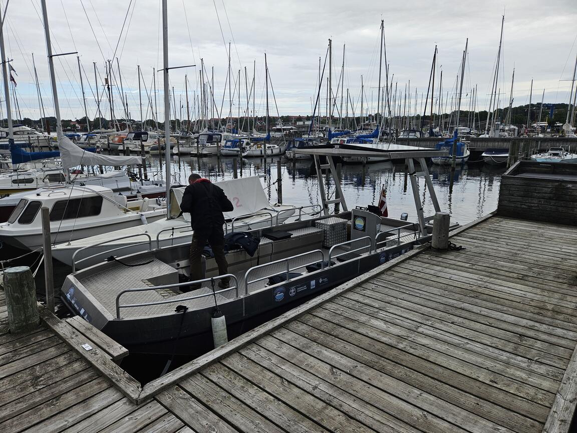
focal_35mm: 23
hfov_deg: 73.9
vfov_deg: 58.9
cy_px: 216
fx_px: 383
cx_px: 288
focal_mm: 5.4
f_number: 1.8
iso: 25
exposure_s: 1/850
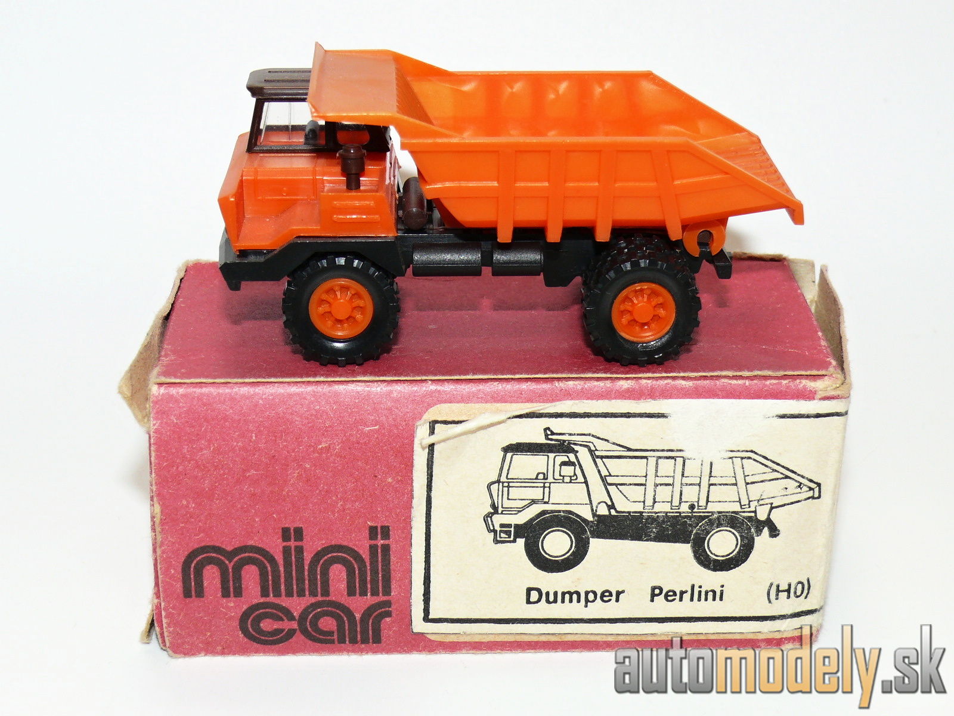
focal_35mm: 69
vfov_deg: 21.3
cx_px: 477
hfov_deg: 28.2
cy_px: 358
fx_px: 1902
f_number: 4
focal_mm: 10.9
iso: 100
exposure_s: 1/30
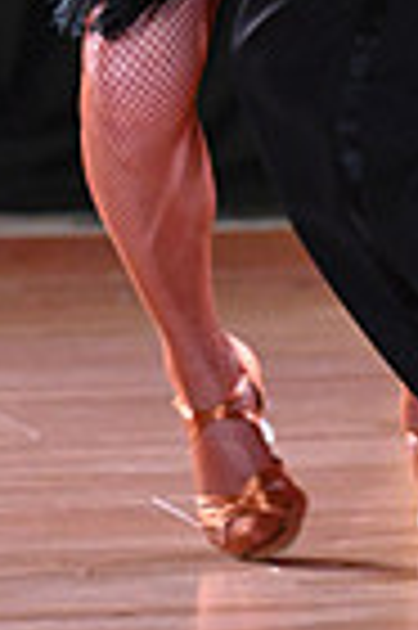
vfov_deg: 3.4
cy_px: -508
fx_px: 10510
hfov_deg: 2.3
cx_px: 142
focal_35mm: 602
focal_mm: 145
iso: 5000
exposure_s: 1/400
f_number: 4.5
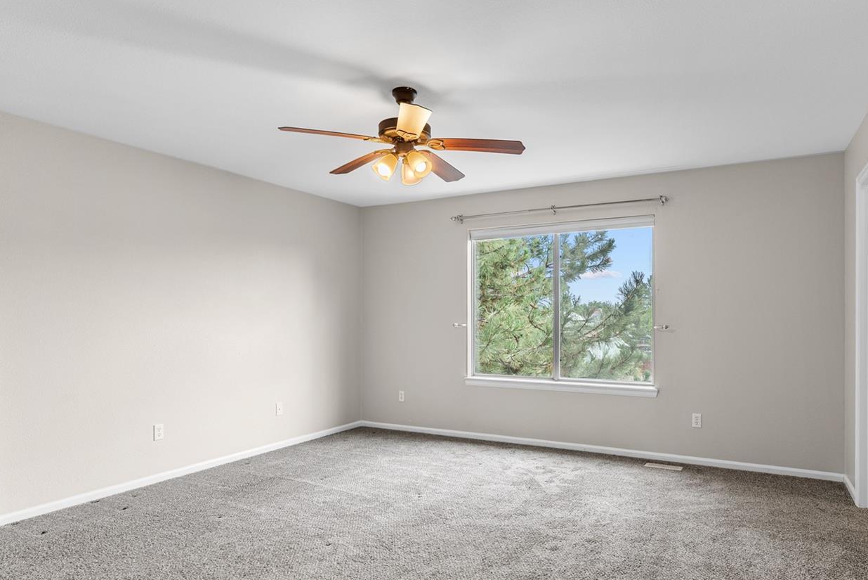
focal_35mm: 22
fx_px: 531
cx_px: 478
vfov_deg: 57.0
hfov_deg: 78.3
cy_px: 333
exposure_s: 1/4
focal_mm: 17
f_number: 7.1
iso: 100
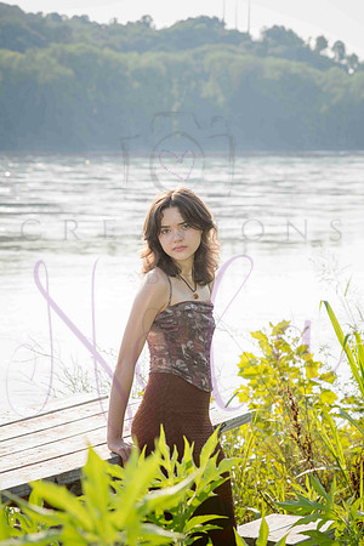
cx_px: 182
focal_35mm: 112
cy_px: 273
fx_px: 1699
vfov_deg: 18.3
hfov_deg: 12.2
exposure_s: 1/320
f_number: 9
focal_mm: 112
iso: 400
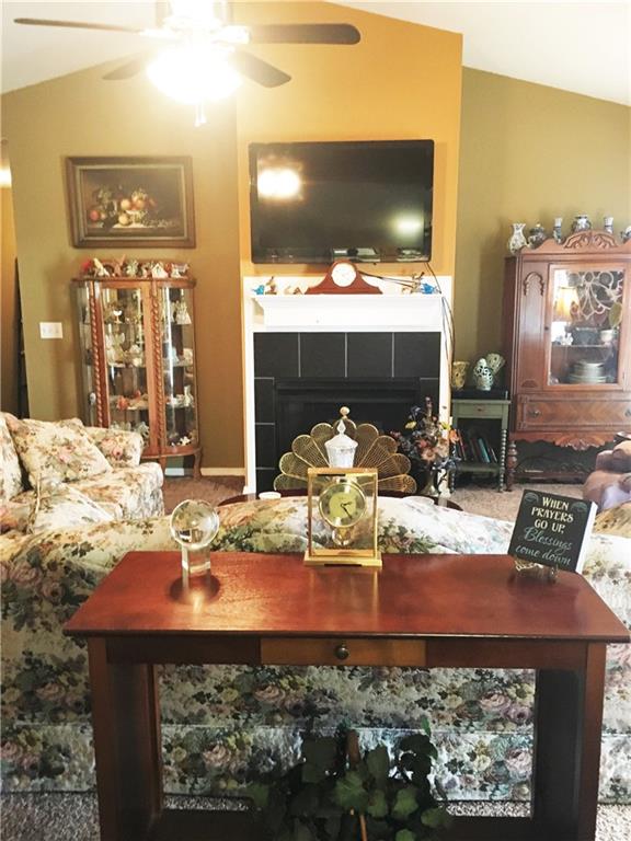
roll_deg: +0.4
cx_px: 316
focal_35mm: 29
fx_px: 705
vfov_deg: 61.7
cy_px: 420
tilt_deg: -9.8
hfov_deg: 48.2
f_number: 2.2
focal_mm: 4.15
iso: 250
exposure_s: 1/15
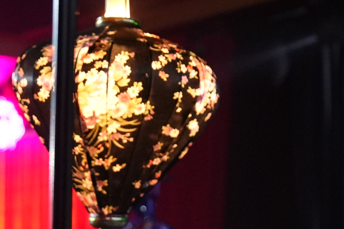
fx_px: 1644
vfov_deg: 7.8
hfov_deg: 11.9
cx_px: 181
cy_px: 370
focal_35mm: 172
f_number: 2.8
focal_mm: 50
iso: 6400
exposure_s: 1/200
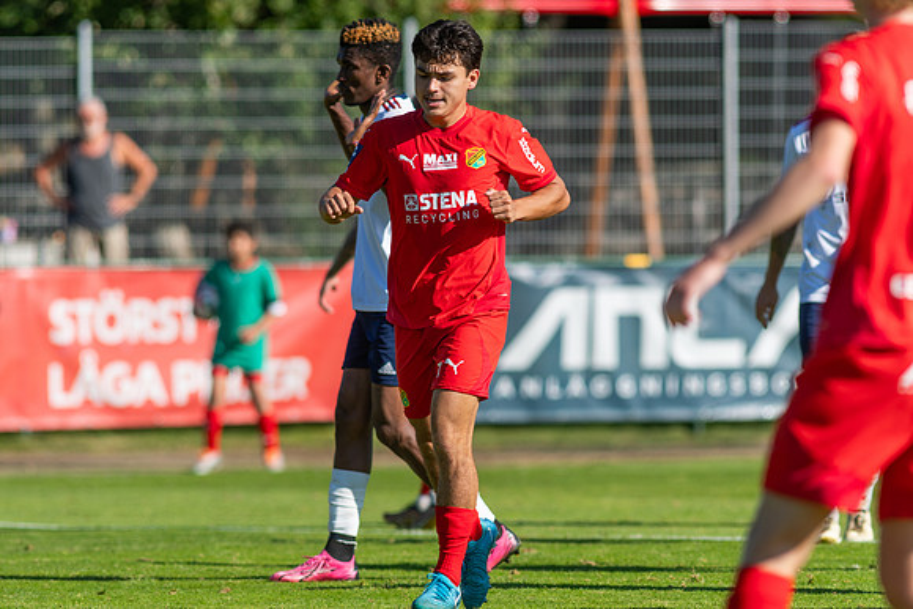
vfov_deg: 3.1
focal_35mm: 450
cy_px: 304
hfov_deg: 4.6
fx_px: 11415
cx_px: 456
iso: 110
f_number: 3.5
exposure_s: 1/1600
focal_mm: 300
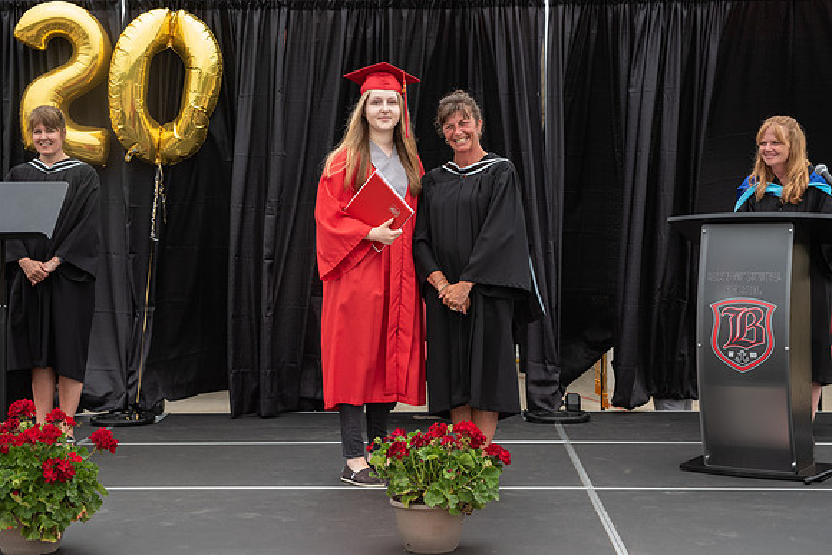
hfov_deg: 34.4
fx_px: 1344
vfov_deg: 23.3
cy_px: 245
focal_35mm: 58
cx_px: 416
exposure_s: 1/640
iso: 500
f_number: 5.6
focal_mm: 52
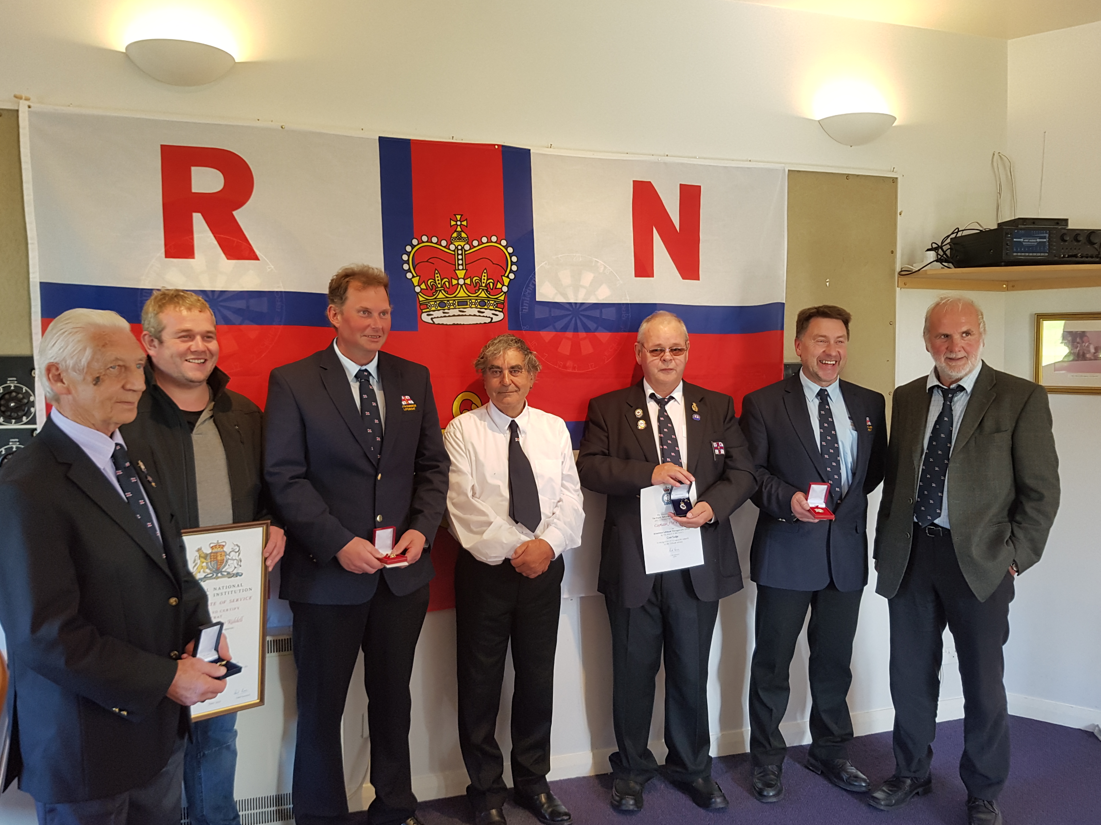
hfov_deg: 65.3
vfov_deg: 51.4
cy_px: 408
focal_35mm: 27
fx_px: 859
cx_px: 560
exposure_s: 1/50
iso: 100
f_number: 1.7
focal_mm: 4.2
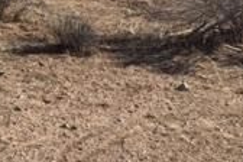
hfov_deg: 15.3
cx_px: -198
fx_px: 776
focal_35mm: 115
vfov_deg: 11.4
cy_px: -93
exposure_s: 1/2475
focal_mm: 4.15
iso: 32
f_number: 2.2
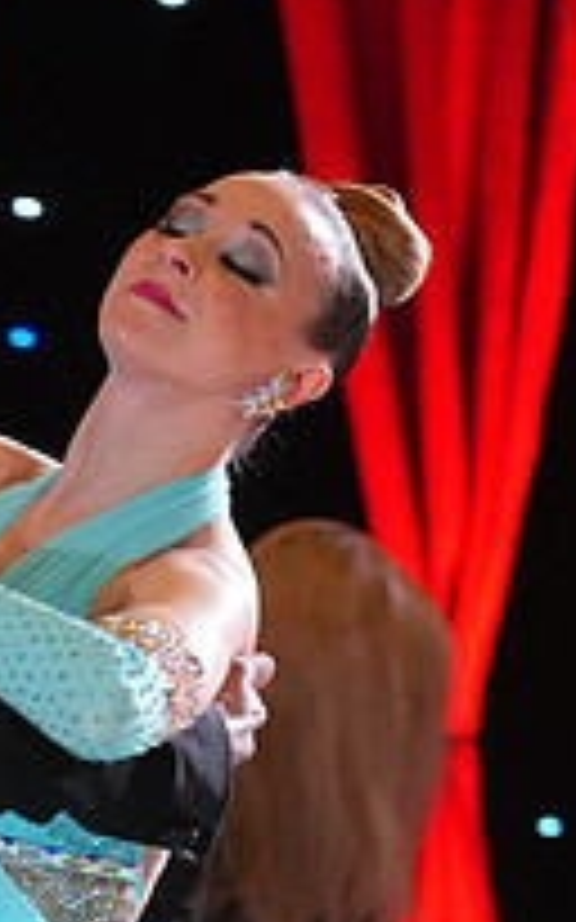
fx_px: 14477
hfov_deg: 2.3
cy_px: 1169
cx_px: -110
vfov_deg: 3.6
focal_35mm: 576
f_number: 4.5
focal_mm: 200
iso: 3200
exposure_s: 1/250
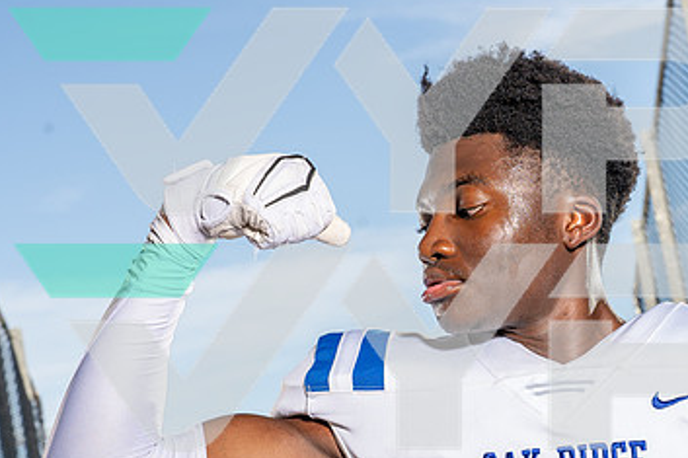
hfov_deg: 20.9
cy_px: 348
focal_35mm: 97
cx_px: 511
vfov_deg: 14.0
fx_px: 1853
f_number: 8
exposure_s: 1/250
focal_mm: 59
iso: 160
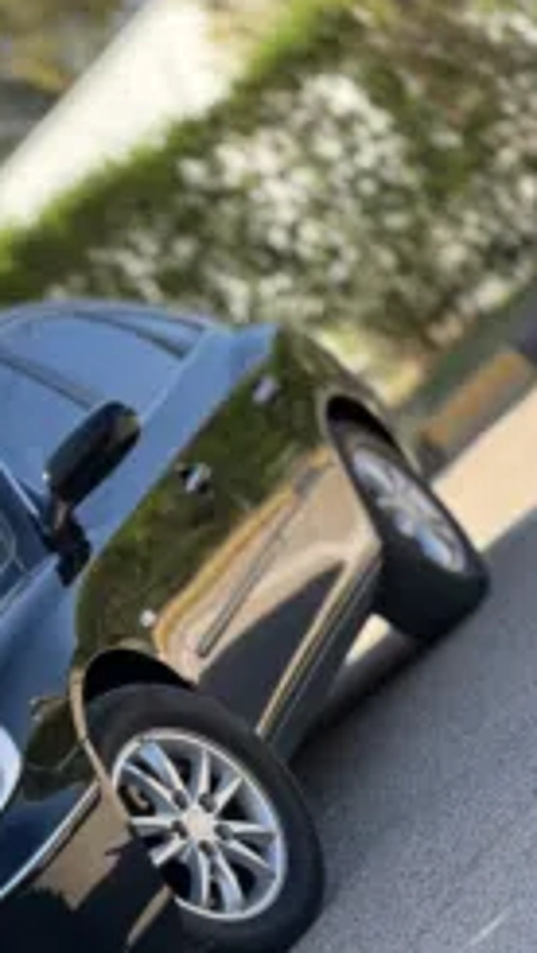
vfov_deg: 15.6
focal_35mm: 137
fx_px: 3464
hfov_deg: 8.8
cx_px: -27
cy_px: 759
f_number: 2.8
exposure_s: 1/162
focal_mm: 9
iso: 25
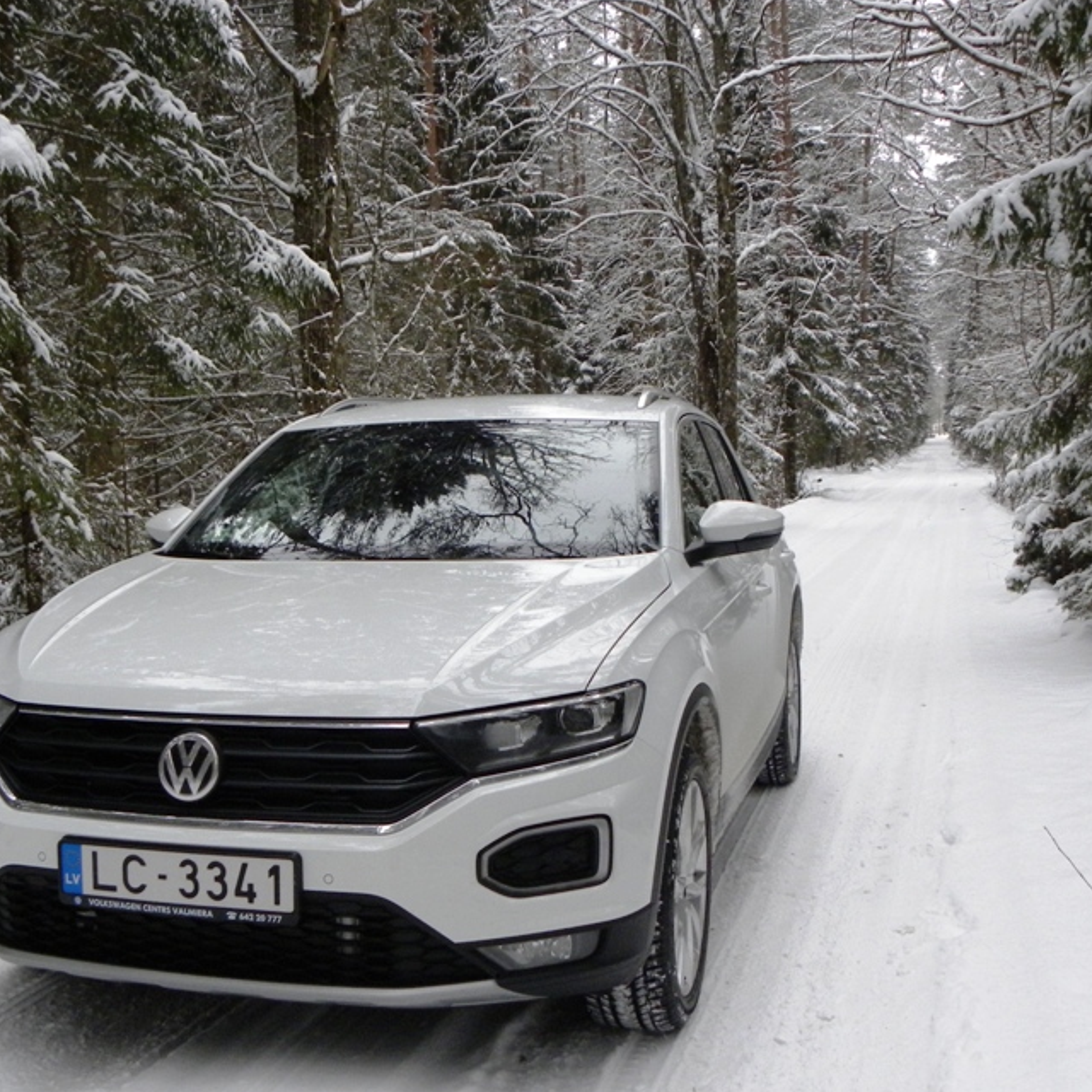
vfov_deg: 40.9
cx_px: 454
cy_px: 595
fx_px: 1463
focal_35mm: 41
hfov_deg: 40.8
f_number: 2.8
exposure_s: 1/76.5
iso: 235
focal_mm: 5.2
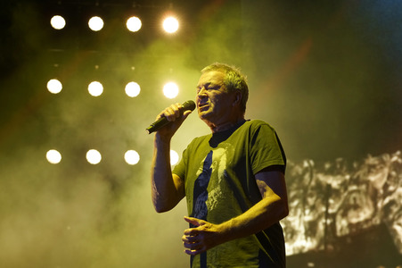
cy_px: 134
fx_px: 993
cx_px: 201
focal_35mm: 89
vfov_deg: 15.3
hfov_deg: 22.9
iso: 1600
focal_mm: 89
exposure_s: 1/400
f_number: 5.6
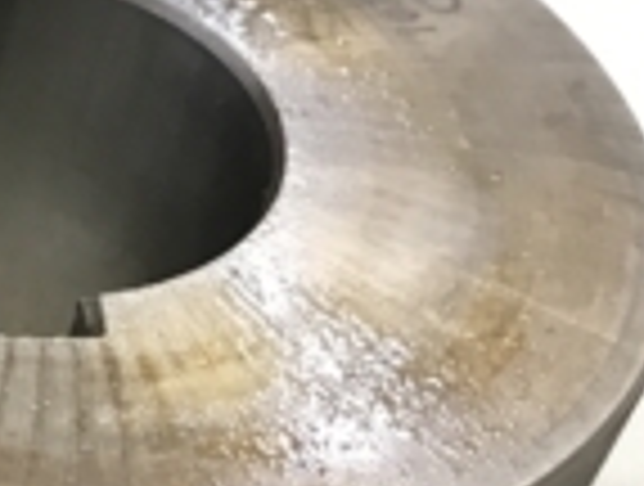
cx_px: -721
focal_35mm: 125
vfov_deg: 11.8
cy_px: 500
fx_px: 2331
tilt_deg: -47.5
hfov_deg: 13.2
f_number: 1.8
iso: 40
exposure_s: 1/24
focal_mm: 3.99
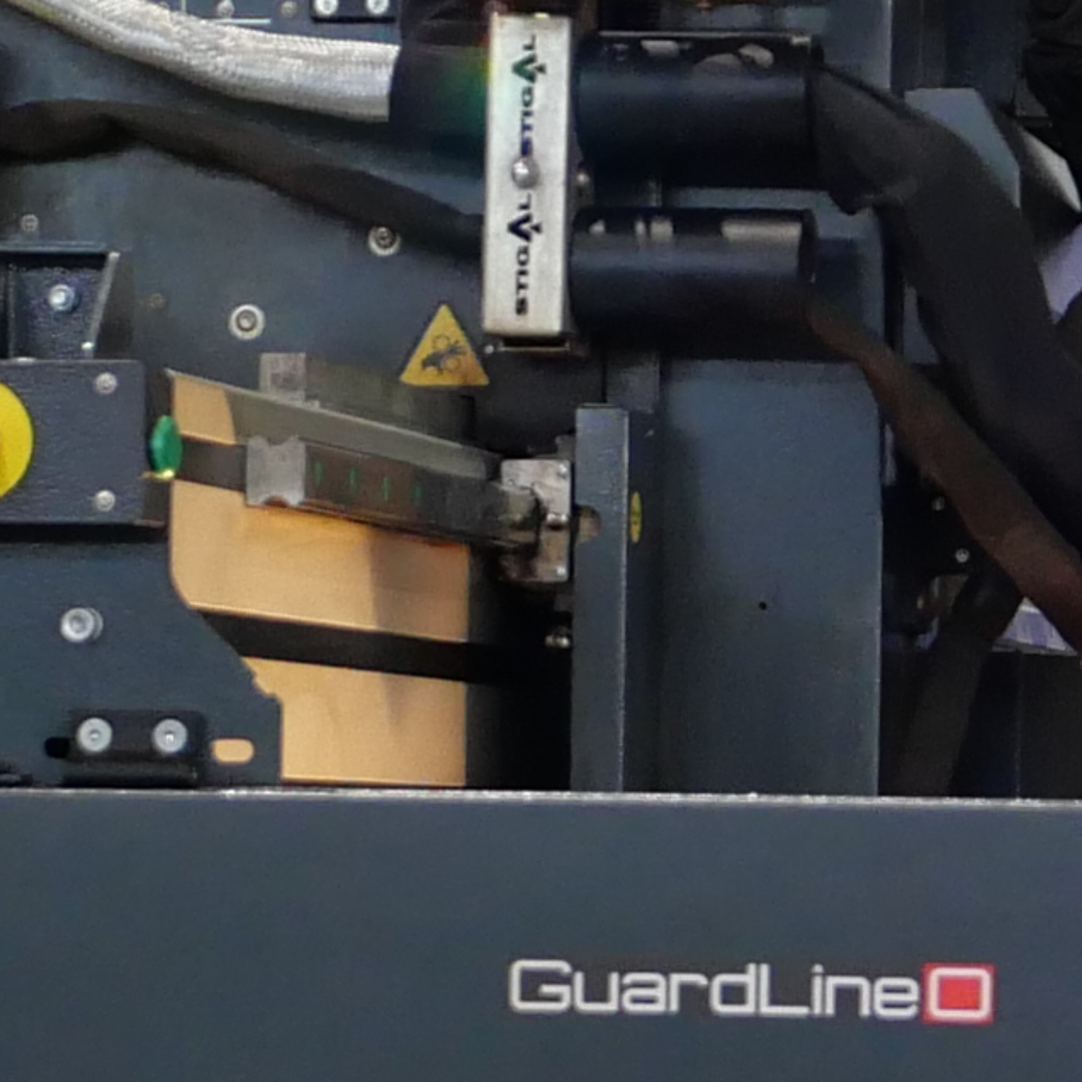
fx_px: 8134
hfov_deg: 7.6
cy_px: 1101
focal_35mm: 230
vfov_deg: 7.6
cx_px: 899
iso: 800
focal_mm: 15.7
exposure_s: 1/125
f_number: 2.3
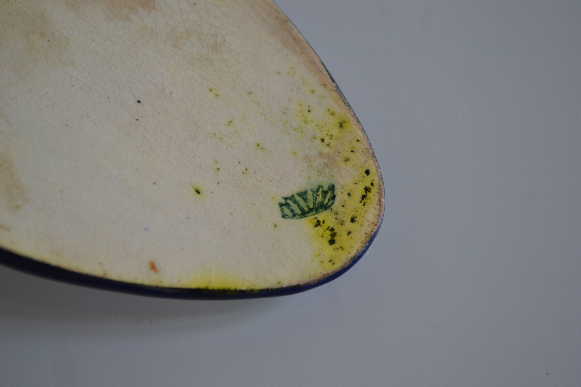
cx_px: 290
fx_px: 1113
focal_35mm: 69
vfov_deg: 19.7
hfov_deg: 29.2
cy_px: 194
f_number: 5.3
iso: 400
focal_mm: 46
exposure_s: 1/30
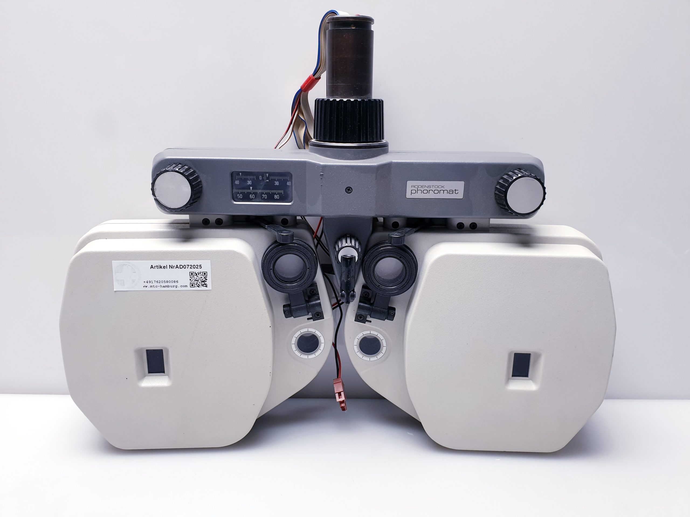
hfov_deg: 67.3
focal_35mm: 26
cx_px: 345
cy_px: 258
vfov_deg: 53.1
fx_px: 518
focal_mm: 4.3
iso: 50
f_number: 2.4
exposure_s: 1/50
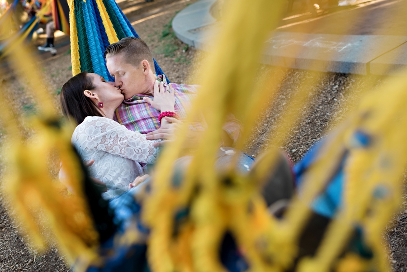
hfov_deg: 54.4
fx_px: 396
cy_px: 136
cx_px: 204
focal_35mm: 35
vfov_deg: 37.9
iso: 400
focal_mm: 35
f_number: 2.8
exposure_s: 1/500
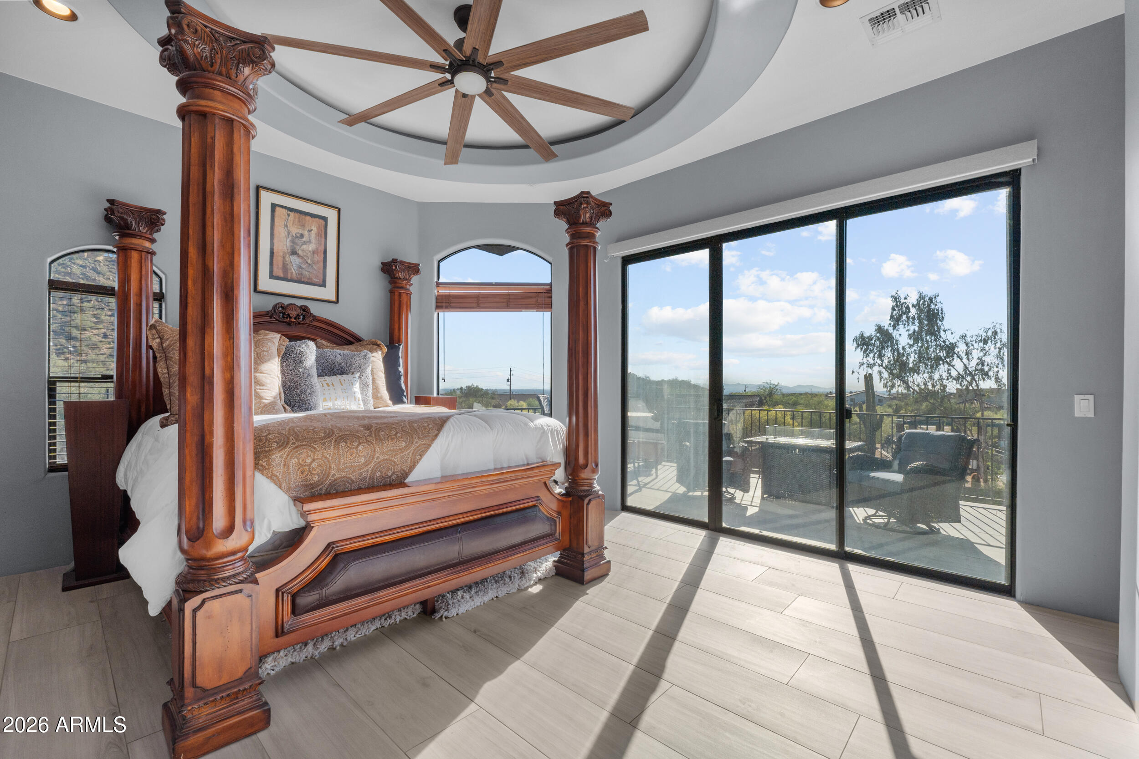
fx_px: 475
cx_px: 570
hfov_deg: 100.4
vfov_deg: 77.3
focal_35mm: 15
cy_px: 380
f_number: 9
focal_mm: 10
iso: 250
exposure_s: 1/25
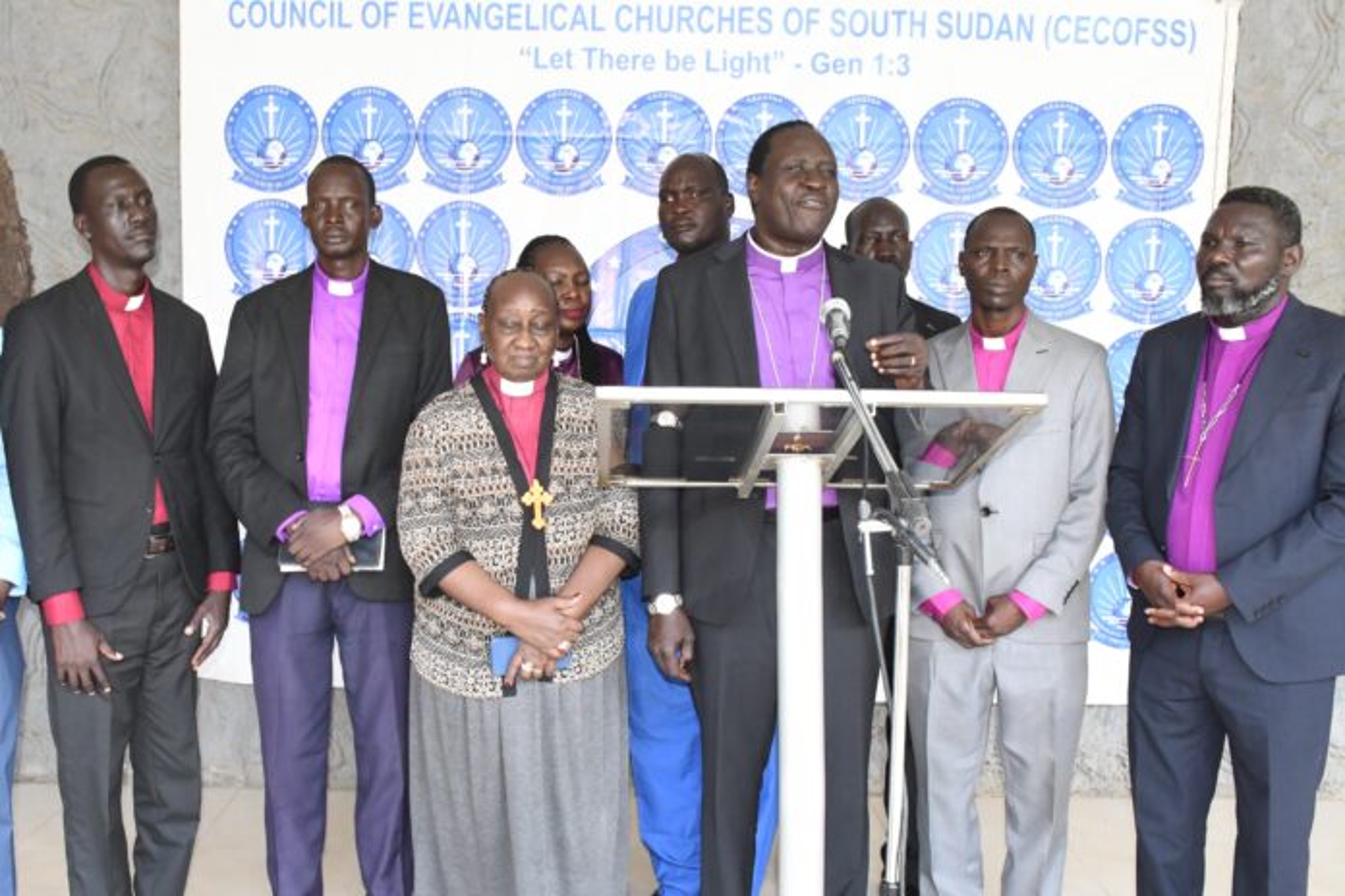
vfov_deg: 40.0
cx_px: 672
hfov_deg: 57.2
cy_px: 448
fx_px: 1233
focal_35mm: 33
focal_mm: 22
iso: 4000
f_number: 11
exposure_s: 1/60
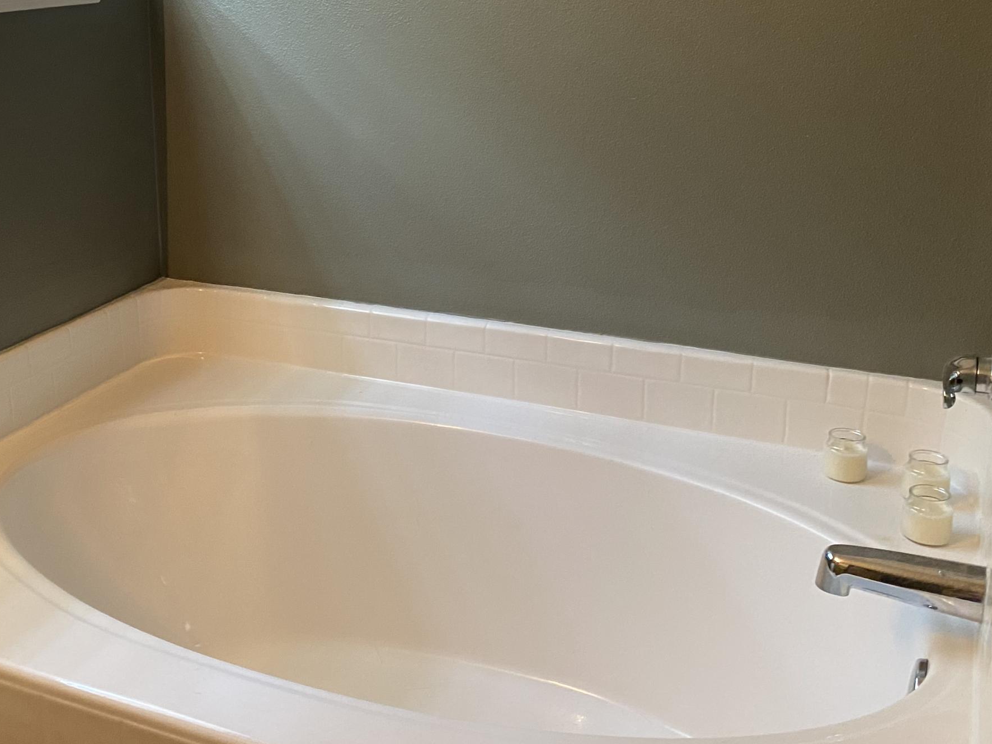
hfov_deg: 42.3
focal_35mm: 44
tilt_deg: -12.7
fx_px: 1261
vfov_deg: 32.4
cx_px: 321
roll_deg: +1.6
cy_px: 214
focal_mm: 4.25
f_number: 1.8
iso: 250
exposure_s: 1/60
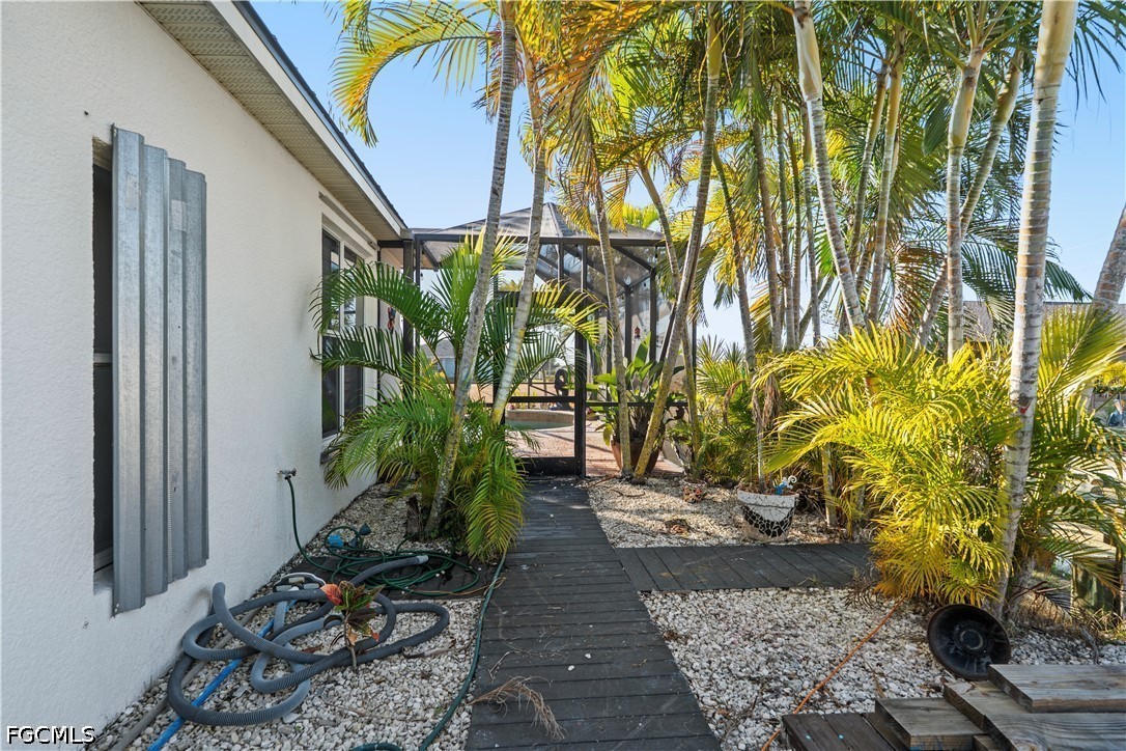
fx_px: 610
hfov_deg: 85.4
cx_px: 563
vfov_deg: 63.2
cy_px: 376
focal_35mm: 20
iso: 100
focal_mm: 19.5
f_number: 5
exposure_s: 1/100
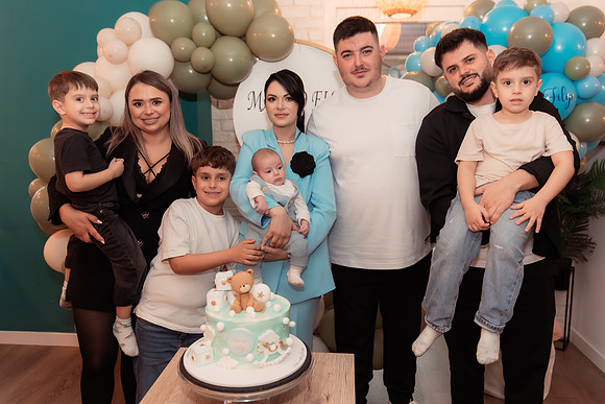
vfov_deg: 45.6
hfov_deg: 64.4
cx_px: 306
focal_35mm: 29
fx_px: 480
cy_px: 189
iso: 1600
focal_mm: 24
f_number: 2.8
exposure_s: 1/250
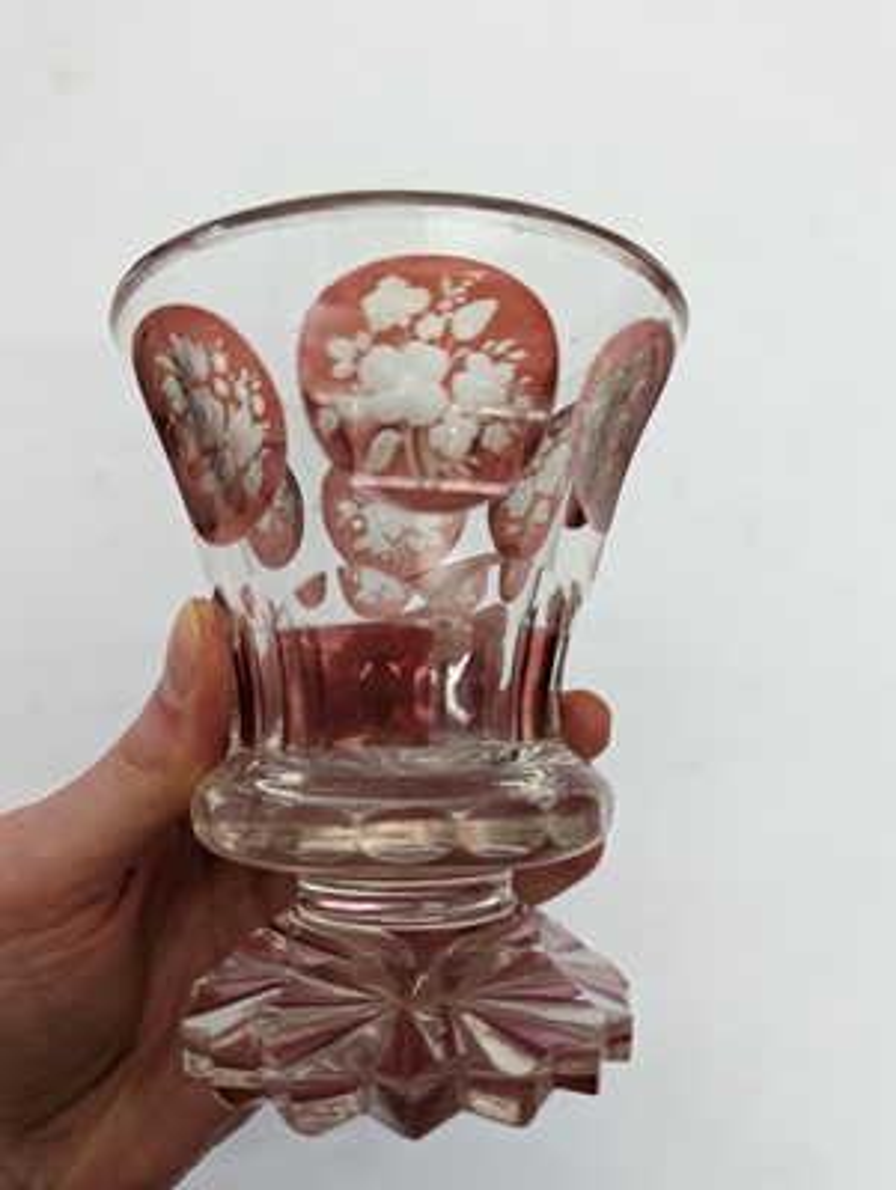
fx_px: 827
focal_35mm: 24
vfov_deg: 71.5
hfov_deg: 56.9
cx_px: 448
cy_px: 595
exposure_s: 1/240
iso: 229
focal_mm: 6.81
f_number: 1.85
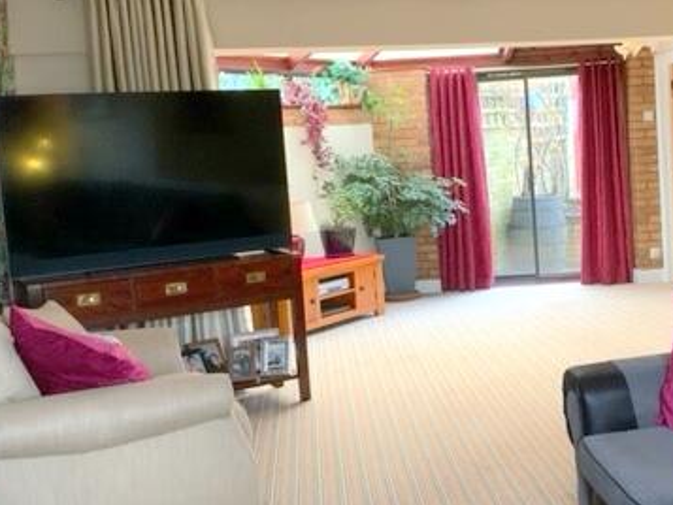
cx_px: 520
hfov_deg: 35.8
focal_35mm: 52
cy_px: 237
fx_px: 1011
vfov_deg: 28.0
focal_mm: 3
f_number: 1.8
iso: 125
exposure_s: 1/50
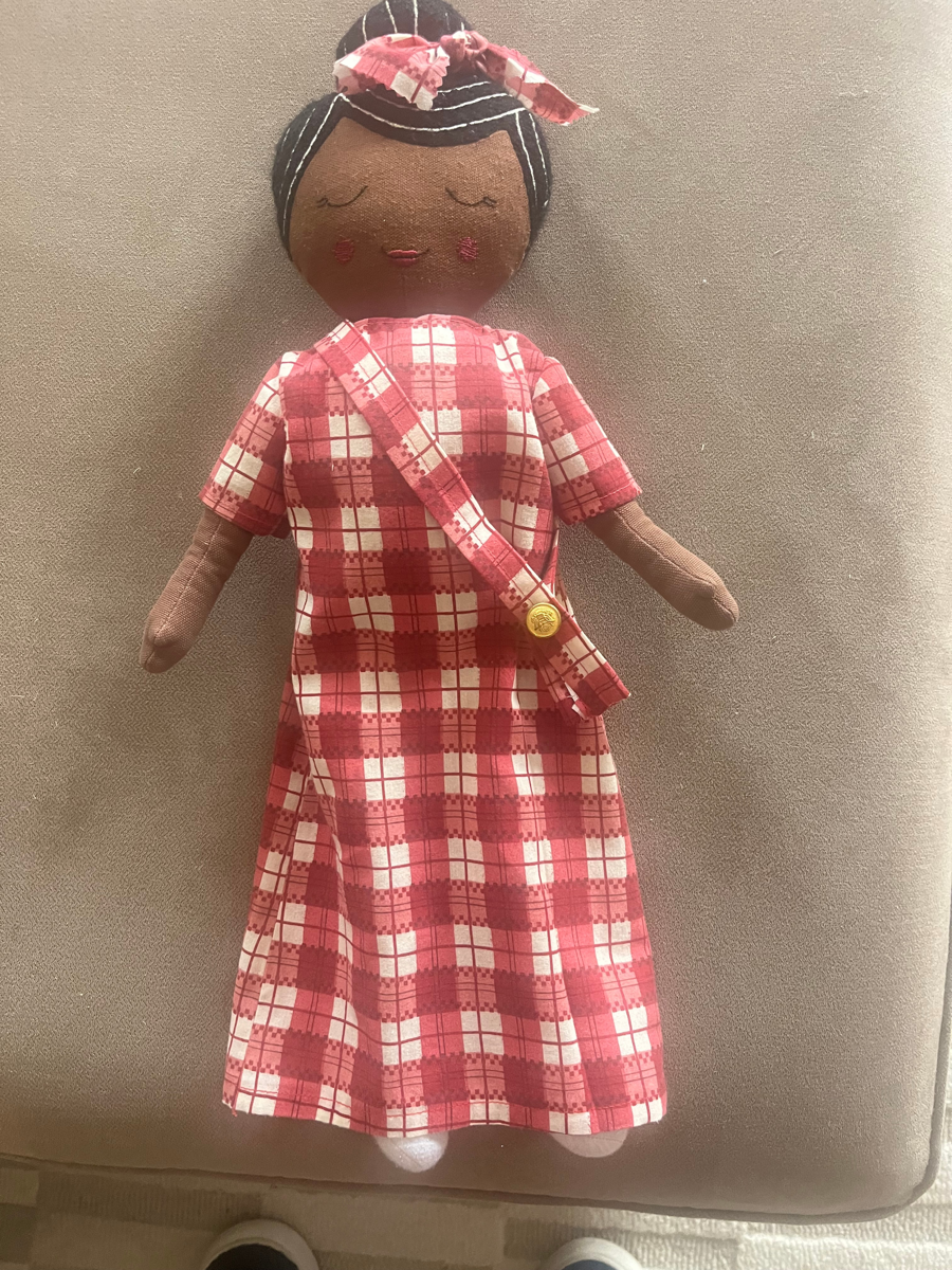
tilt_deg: -85.3
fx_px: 953
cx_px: 476
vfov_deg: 67.3
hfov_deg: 53.1
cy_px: 635
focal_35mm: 26
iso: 500
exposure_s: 1/60
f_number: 1.6
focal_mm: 5.1
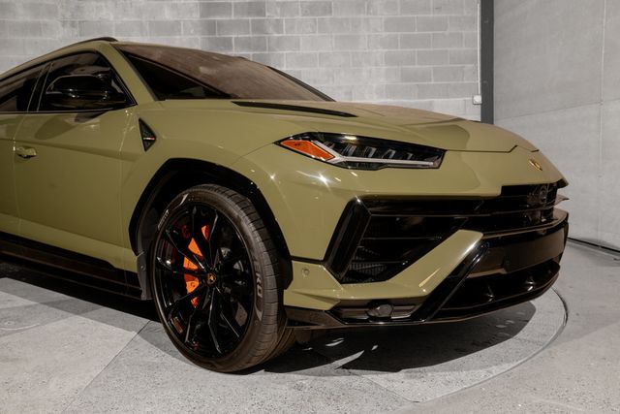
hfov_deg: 55.8
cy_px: 207
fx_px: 586
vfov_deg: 38.9
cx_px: 310
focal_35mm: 34
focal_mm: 34
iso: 400
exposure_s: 1/50
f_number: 7.1
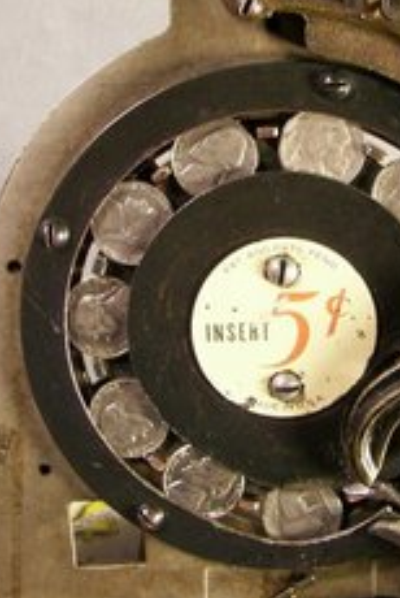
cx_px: 312
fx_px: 1080
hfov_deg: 20.8
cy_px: 221
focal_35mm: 65
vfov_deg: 30.8
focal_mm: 6
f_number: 2.8
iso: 100
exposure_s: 1/15
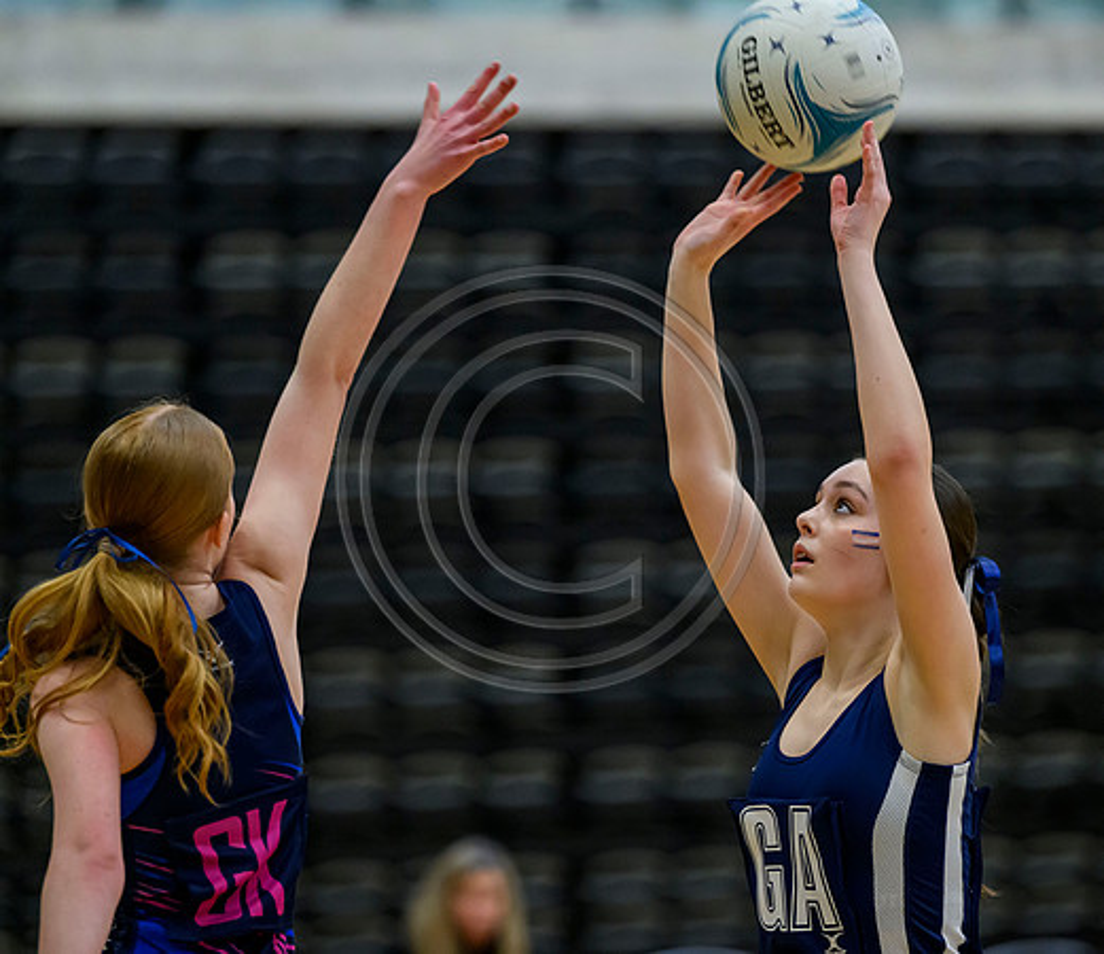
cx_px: 733
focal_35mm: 242
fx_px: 8149
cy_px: 489
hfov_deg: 7.7
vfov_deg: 6.7
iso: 6400
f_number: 3.5
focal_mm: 200
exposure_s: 1/800
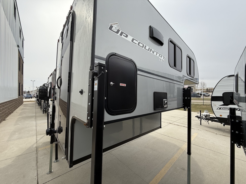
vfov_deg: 85.7
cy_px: 92
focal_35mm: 14
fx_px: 99
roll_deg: +0.8
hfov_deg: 102.1
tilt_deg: +1.6
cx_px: 123
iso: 50
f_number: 2.2
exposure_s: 1/458
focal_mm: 2.22
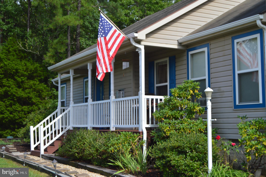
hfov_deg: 38.9
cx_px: 133
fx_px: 376
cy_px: 88
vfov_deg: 26.4
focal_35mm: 51
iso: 100
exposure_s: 1/160
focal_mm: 34
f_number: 7.1
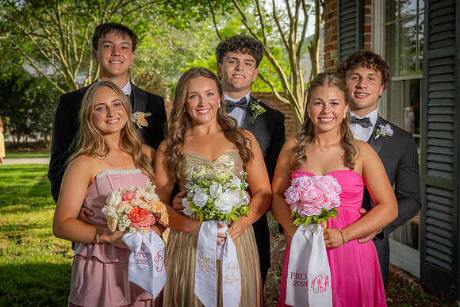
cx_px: 230
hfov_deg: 41.9
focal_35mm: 47
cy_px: 154
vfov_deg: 28.7
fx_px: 601
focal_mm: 47
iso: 100
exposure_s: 1/160
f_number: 5.6
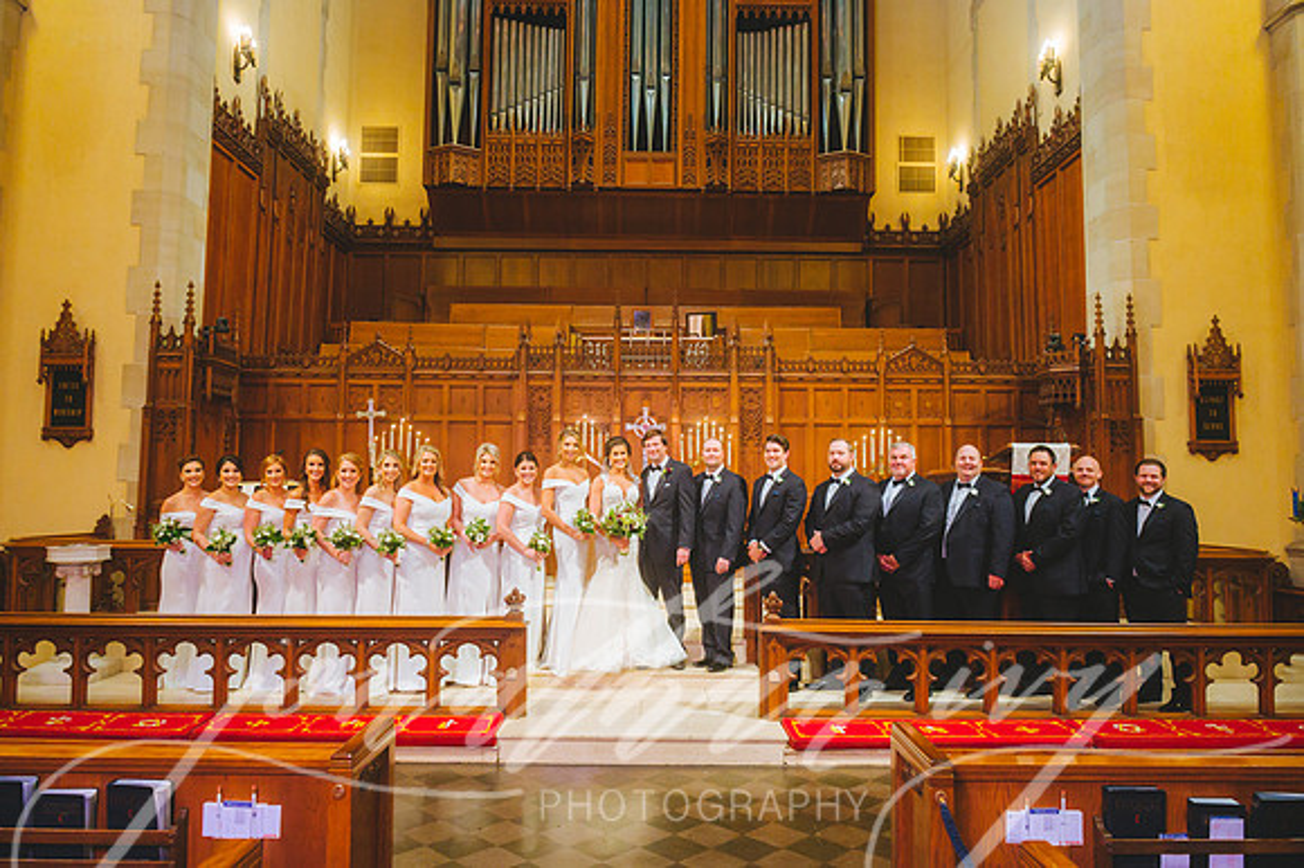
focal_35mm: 24
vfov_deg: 53.1
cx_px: 652
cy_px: 434
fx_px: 869
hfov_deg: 73.8
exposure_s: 1/100
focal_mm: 24
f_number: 4
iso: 2500
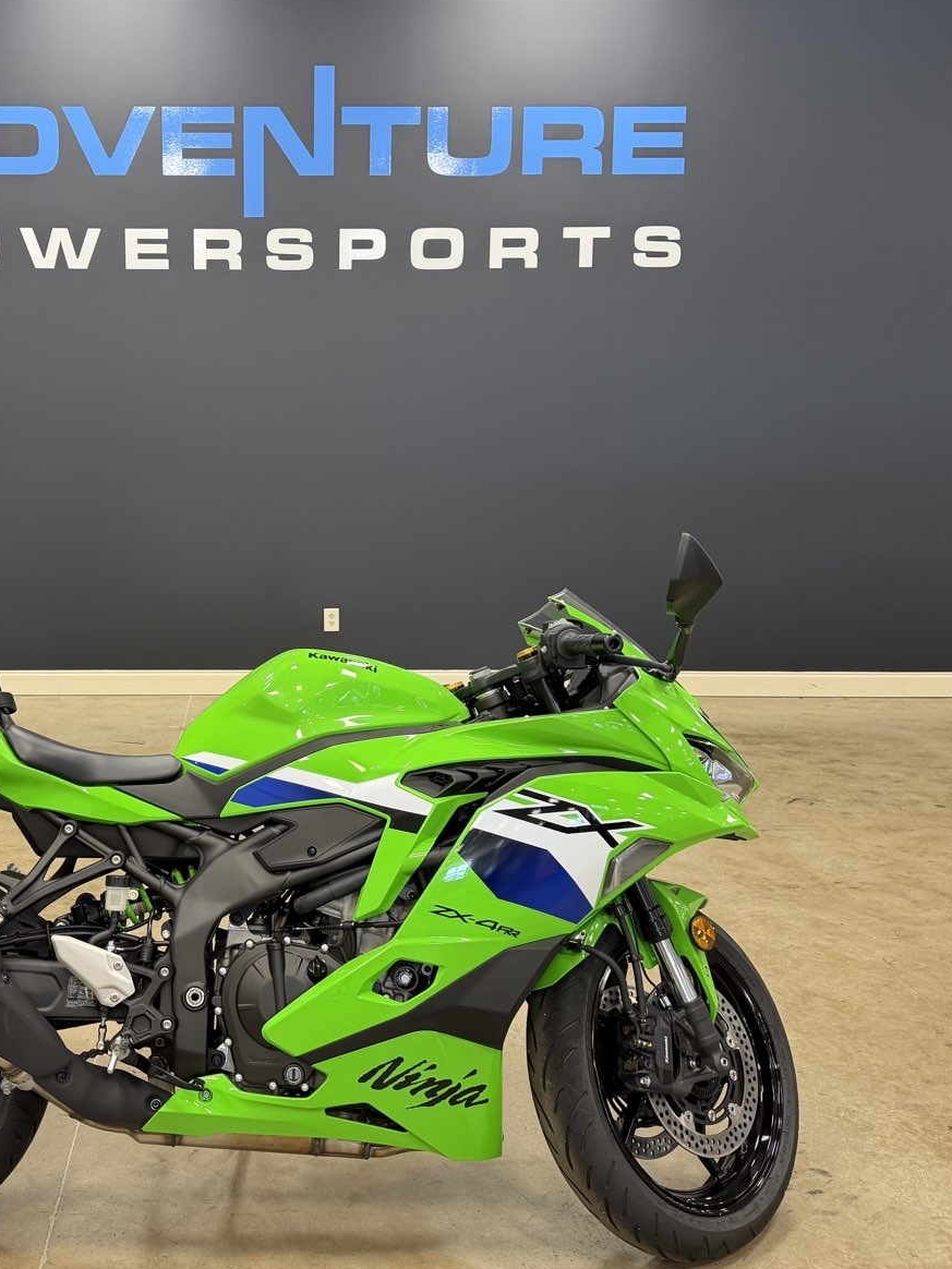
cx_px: 265
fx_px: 1210
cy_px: 620
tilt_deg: -7.7
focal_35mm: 33
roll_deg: +0.2
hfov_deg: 41.9
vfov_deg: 55.3
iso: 200
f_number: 1.78
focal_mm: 6.76
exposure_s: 1/60
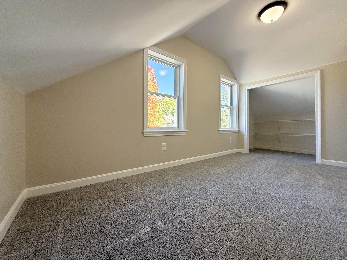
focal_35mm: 14
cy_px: 130
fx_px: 140
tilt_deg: -0.2
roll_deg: +0.1
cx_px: 174
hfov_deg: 102.1
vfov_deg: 85.7
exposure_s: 1/120
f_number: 2.2
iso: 200
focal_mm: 2.22
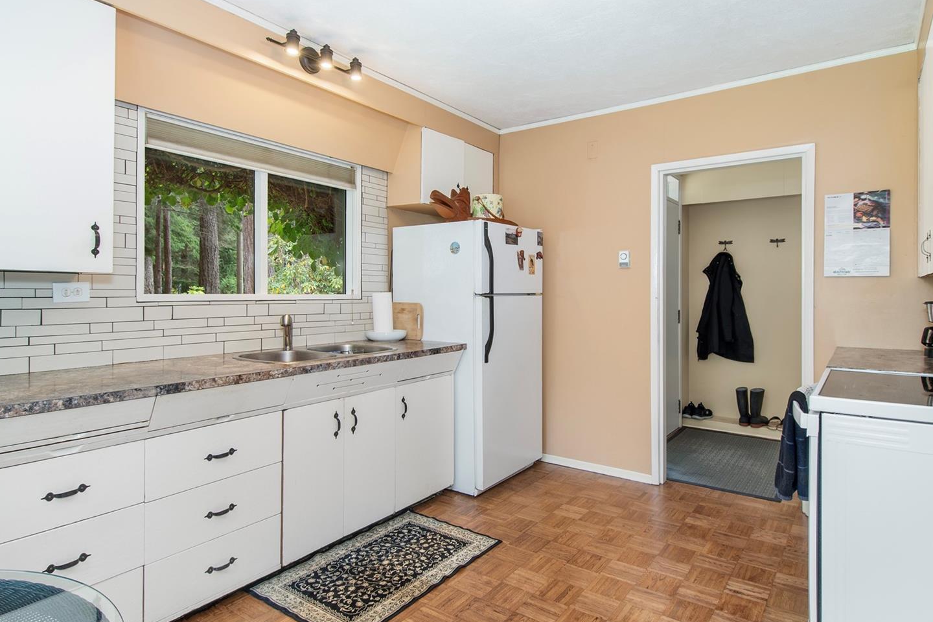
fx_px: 518
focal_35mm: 20
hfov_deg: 84.0
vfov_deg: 61.9
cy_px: 302
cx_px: 472
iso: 320
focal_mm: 12
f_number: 8
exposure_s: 1/2
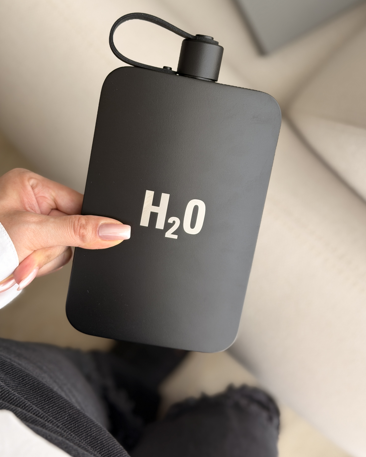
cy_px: 217
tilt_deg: -82.0
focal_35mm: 51
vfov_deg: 36.6
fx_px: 691
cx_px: 184
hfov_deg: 29.7
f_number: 1.78
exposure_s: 1/78
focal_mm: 6.76
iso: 100
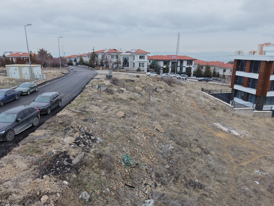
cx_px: 137
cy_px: 103
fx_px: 190
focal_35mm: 24
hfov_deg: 71.6
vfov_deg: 56.8
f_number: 1.8
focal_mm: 8.67
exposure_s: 1/350
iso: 200
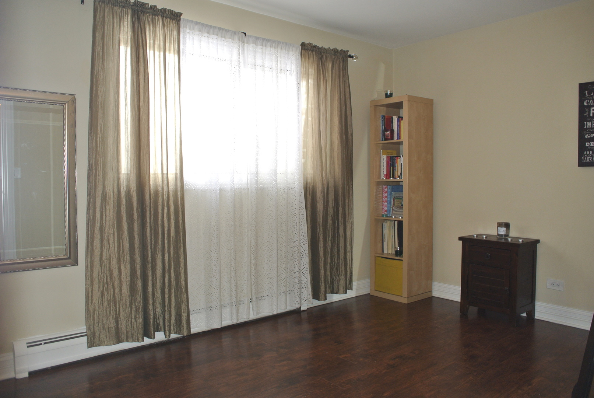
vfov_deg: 48.1
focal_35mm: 27
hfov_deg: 67.3
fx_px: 446
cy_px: 199
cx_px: 297
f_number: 3.2
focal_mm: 10
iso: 100
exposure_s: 1/60
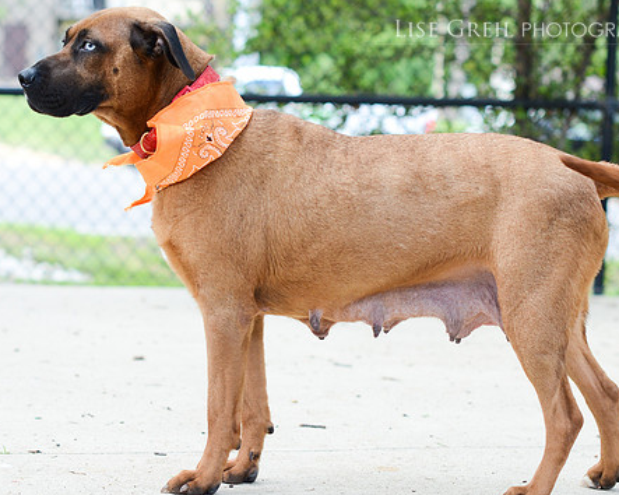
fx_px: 1685
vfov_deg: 16.7
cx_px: 295
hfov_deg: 20.8
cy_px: 253
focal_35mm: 92
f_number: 2.8
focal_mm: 50
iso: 320
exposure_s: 1/640
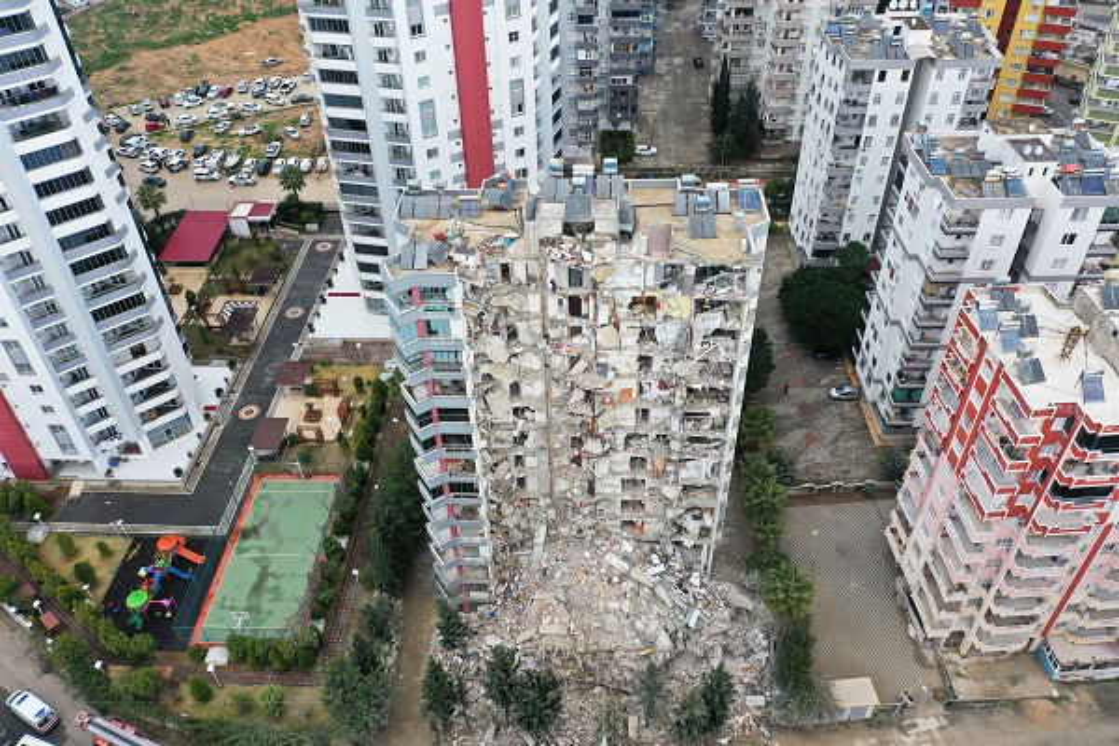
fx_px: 870
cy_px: 373
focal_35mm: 28
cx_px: 560
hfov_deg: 65.5
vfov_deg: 46.4
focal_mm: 10.26
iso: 100
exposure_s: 1/160
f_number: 4.5
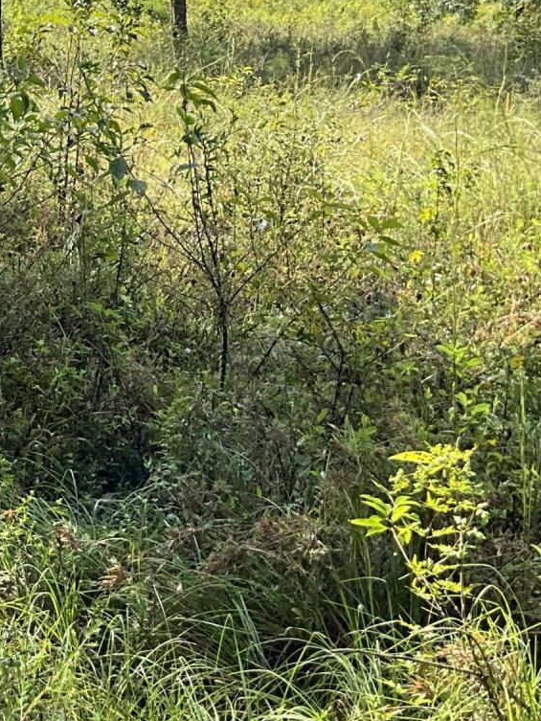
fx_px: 1604
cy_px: 142
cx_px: -168
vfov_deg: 24.9
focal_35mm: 77
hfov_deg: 17.9
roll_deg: +0.6
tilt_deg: -4.0
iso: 25
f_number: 1.8
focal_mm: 3
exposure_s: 1/529
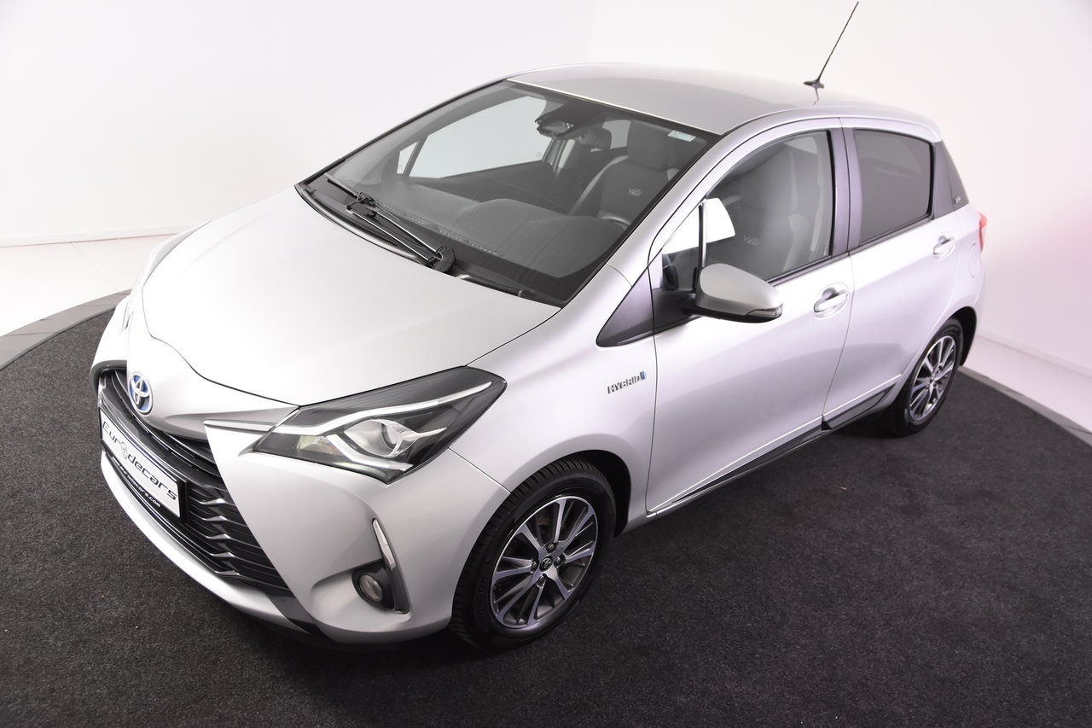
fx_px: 1001
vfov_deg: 40.0
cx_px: 546
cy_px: 364
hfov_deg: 57.2
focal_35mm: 33
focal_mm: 22
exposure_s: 1/60
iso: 1600
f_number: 4
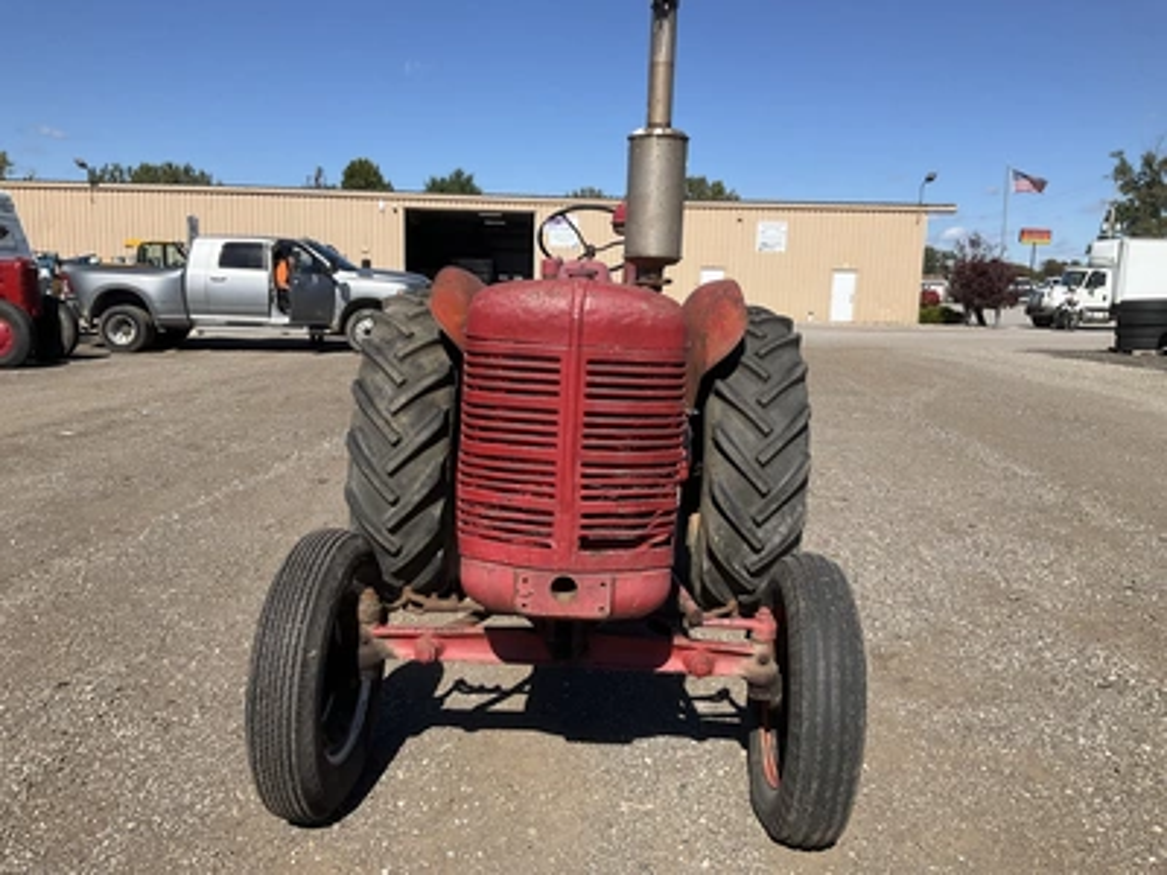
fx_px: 978
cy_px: 438
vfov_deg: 48.2
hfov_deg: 61.7
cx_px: 584
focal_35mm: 29
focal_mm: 3
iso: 25
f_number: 1.8
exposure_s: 1/2320
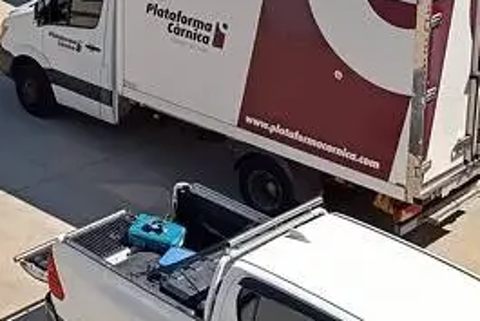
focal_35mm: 90
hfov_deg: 21.9
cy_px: -49
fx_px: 1201
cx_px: 18
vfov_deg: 14.8
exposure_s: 1/641
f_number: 1.7
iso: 50
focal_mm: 6.11
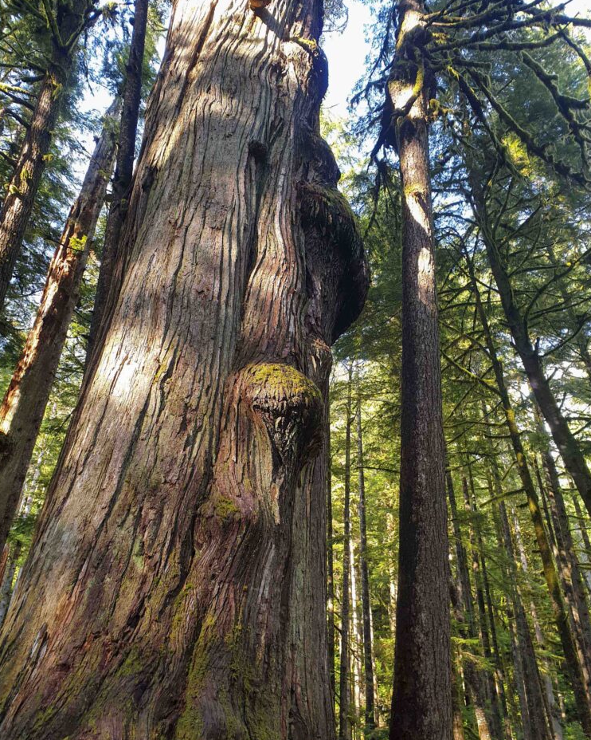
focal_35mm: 28
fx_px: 612
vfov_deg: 62.1
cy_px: 403
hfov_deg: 51.5
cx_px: 300
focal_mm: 4.3
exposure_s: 1/100
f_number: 2.4
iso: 100
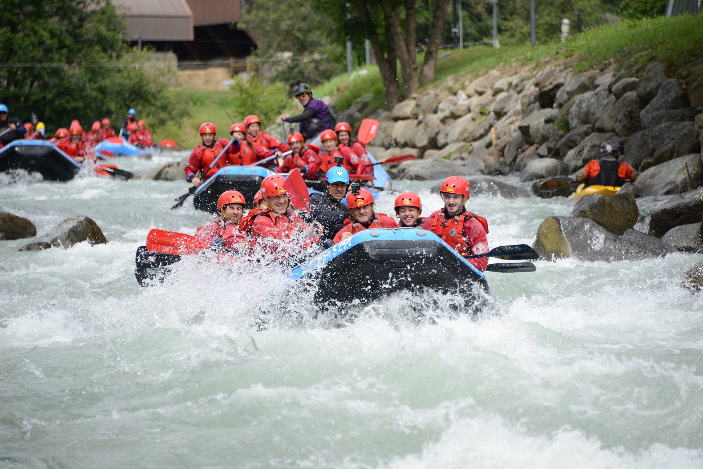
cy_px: 234
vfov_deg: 5.5
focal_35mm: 250
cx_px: 352
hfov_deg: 8.2
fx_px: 4884
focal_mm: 250
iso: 500
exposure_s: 1/1000
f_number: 5.6
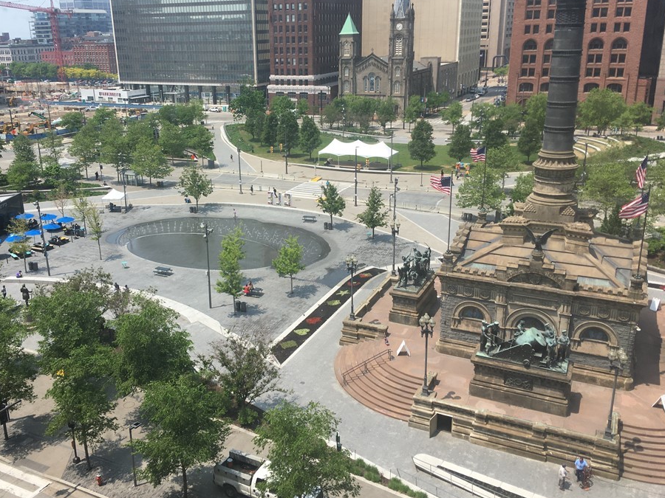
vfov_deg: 42.9
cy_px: 238
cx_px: 293
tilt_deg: -17.4
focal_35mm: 33
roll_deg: +2.3
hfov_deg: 55.2
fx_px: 634
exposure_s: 1/1068
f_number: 2.2
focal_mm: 4.15
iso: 25
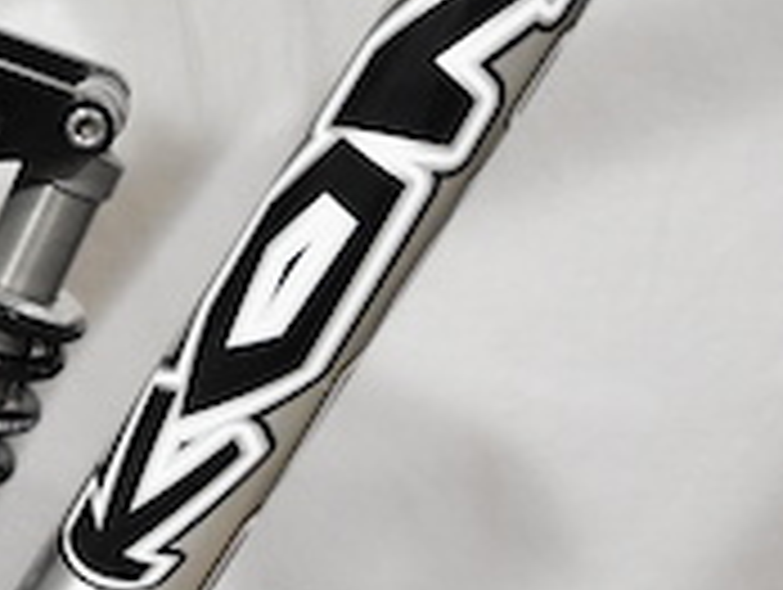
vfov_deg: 8.6
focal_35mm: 172
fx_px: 3896
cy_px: 158
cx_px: -302
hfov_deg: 11.1
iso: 3200
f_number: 4.2
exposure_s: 1/60
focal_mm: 26
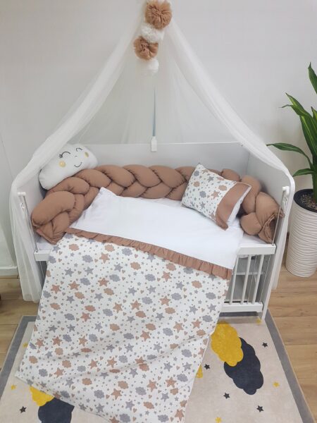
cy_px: 212
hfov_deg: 53.1
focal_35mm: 26
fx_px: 317
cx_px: 158
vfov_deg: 67.3
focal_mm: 4.3
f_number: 1.7
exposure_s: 1/25
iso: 160
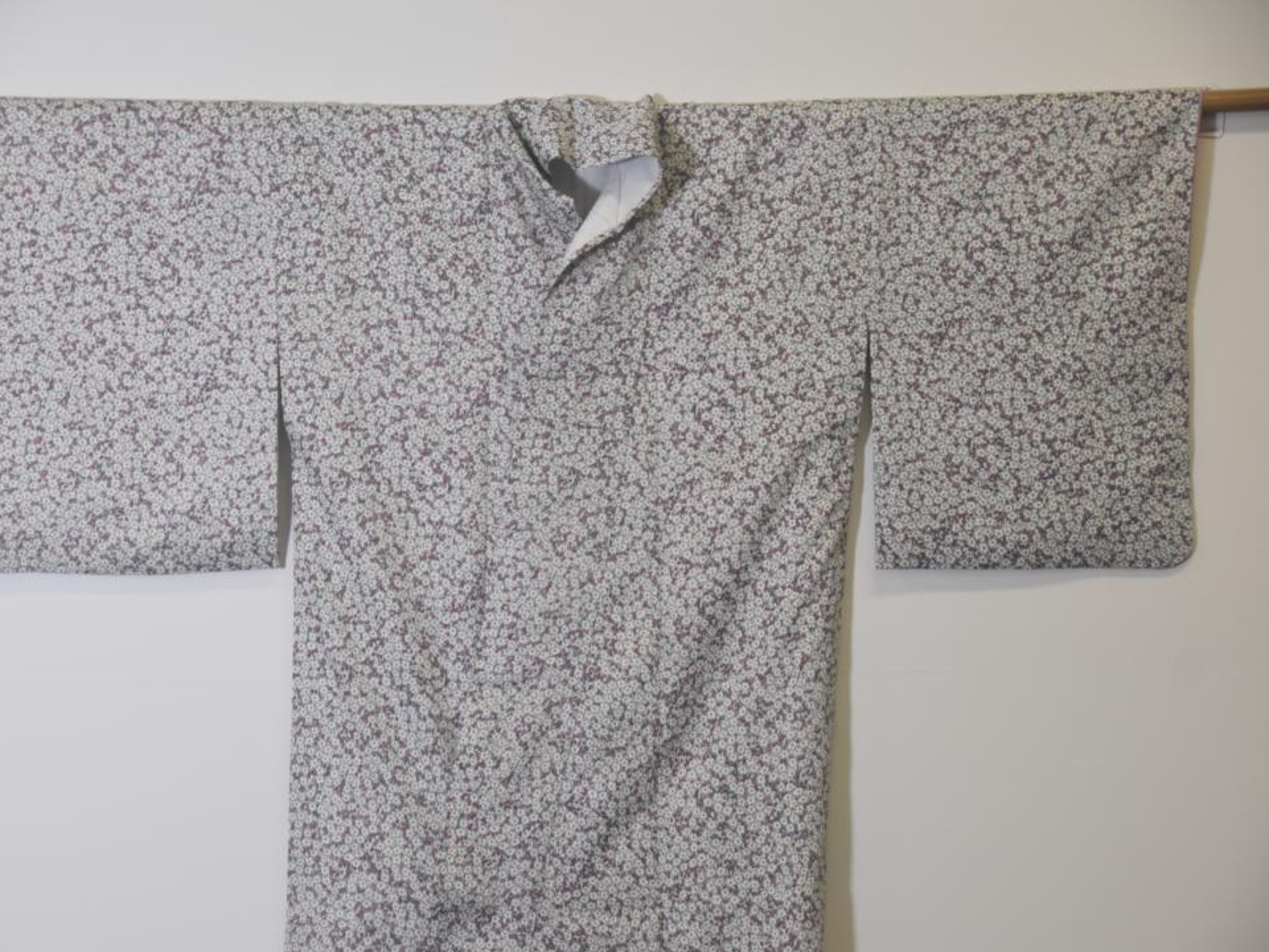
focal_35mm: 101
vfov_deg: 14.6
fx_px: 3703
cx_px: 572
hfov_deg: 19.4
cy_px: 477
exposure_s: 1/60
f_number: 5
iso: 400
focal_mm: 62
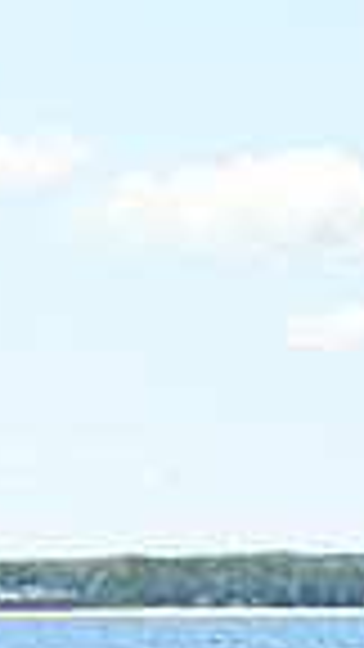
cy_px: 502
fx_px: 6864
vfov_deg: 5.4
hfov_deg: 3.0
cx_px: -926
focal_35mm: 400
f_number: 6.3
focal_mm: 95
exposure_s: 1/1000
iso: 320
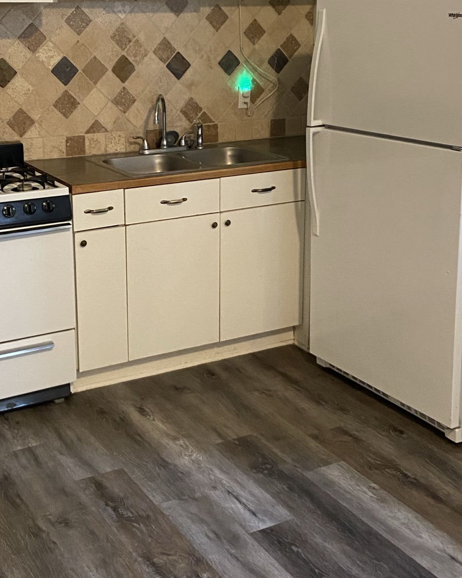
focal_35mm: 51
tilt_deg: -12.1
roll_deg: +0.0
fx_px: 872
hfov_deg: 29.5
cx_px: 168
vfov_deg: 36.4
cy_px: 215
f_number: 1.8
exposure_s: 1/40
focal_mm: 4.25
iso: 500
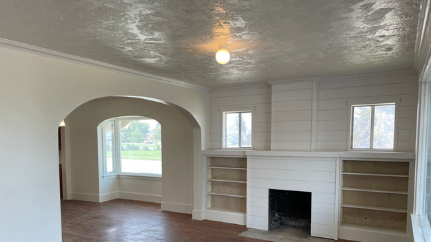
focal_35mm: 29
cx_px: 213
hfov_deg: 66.0
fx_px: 332
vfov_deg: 39.7
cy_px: 161
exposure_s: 1/121
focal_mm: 4.2
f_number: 1.6
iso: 40
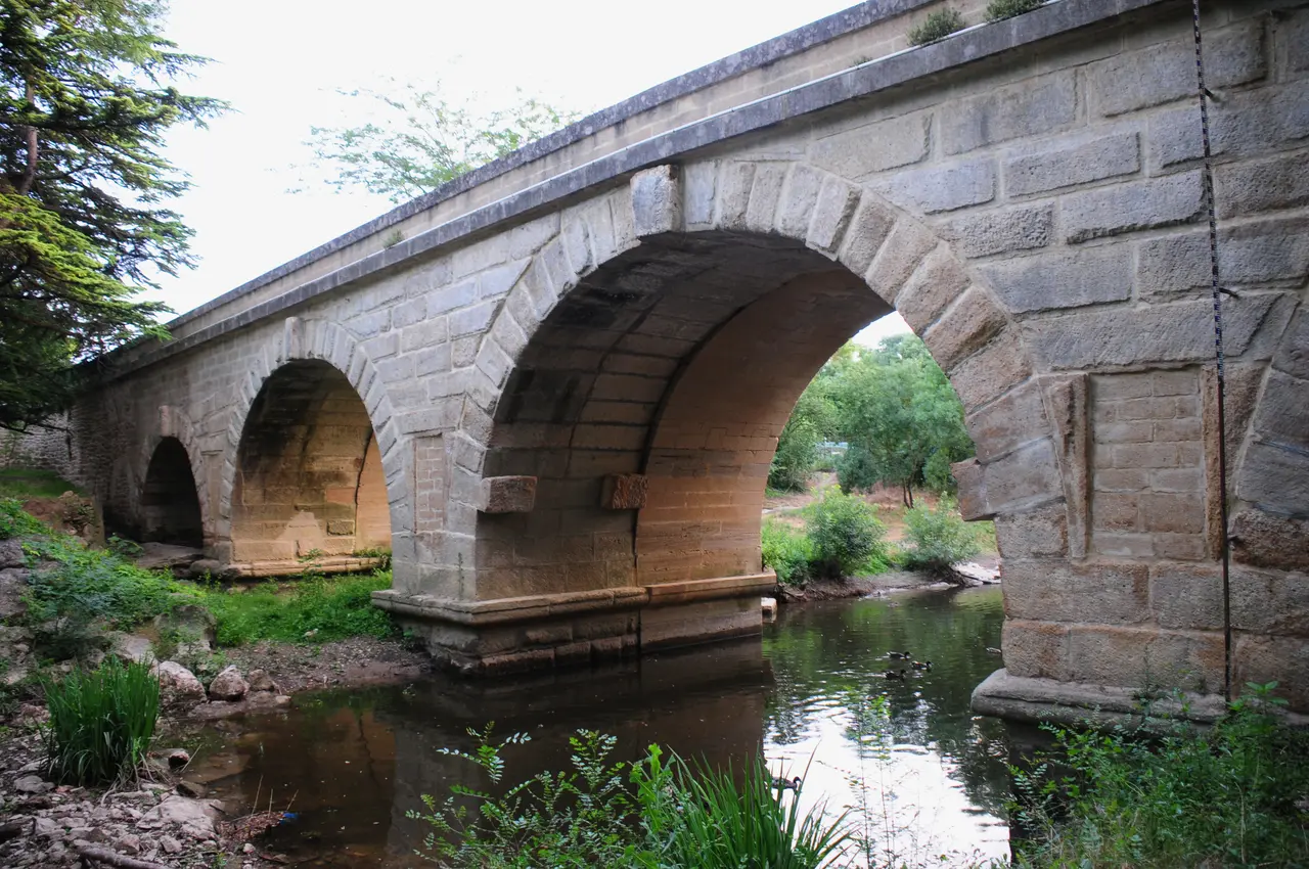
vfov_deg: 47.8
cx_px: 654
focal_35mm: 27
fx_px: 980
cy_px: 434
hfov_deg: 67.4
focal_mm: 18
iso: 400
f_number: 3.5
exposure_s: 1/20
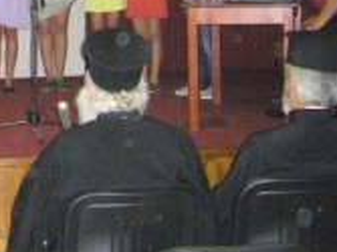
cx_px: -83
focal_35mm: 102
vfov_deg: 14.2
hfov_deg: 18.2
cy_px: -14
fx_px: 992
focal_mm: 6.3
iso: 800
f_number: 3.5
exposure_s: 1/50
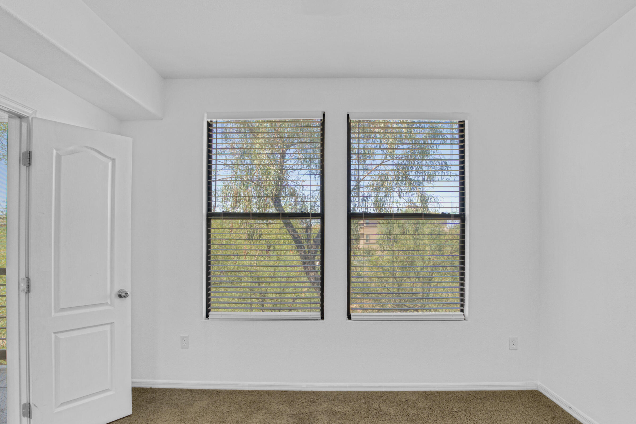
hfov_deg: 82.2
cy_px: 235
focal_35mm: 21
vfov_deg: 60.2
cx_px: 332
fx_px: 364
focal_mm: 16.5
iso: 400
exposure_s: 1/4
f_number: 8
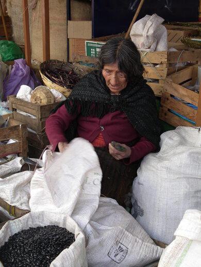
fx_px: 403
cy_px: 134
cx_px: 100
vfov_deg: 36.8
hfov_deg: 28.0
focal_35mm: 52
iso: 80
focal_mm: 10.9
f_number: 3.2
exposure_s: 1/80
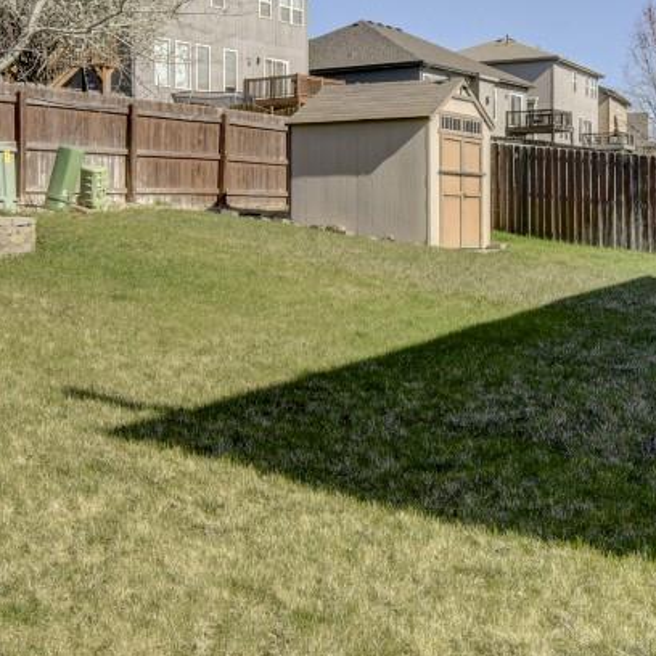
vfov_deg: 33.5
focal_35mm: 50
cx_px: 359
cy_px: 184
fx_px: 1072
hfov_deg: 34.0
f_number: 8
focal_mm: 10
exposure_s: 1/400
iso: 400
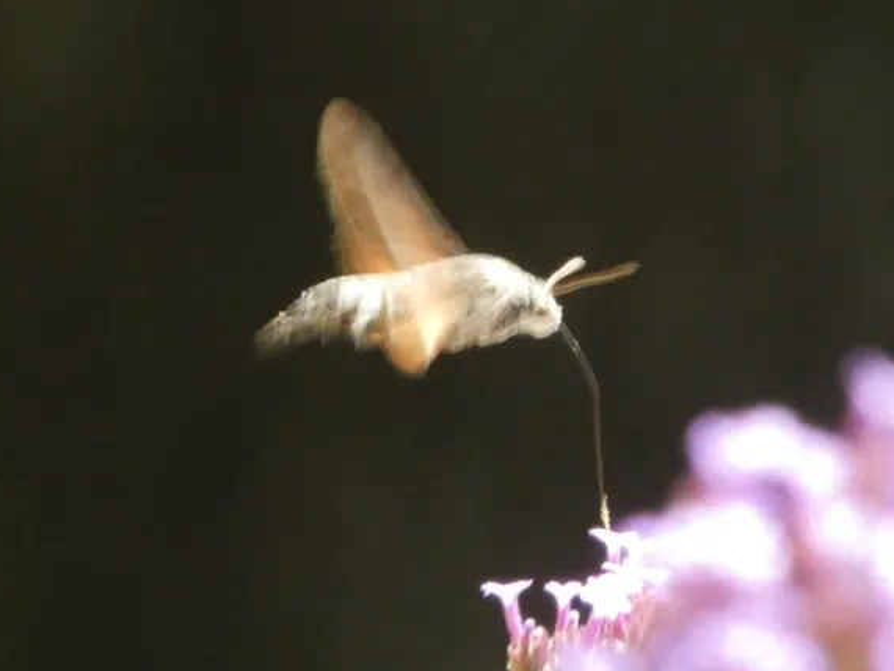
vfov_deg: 2.0
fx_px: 19171
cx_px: 492
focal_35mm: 742
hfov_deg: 2.7
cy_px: 348
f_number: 5.6
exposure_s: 1/100
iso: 400
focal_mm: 118.5
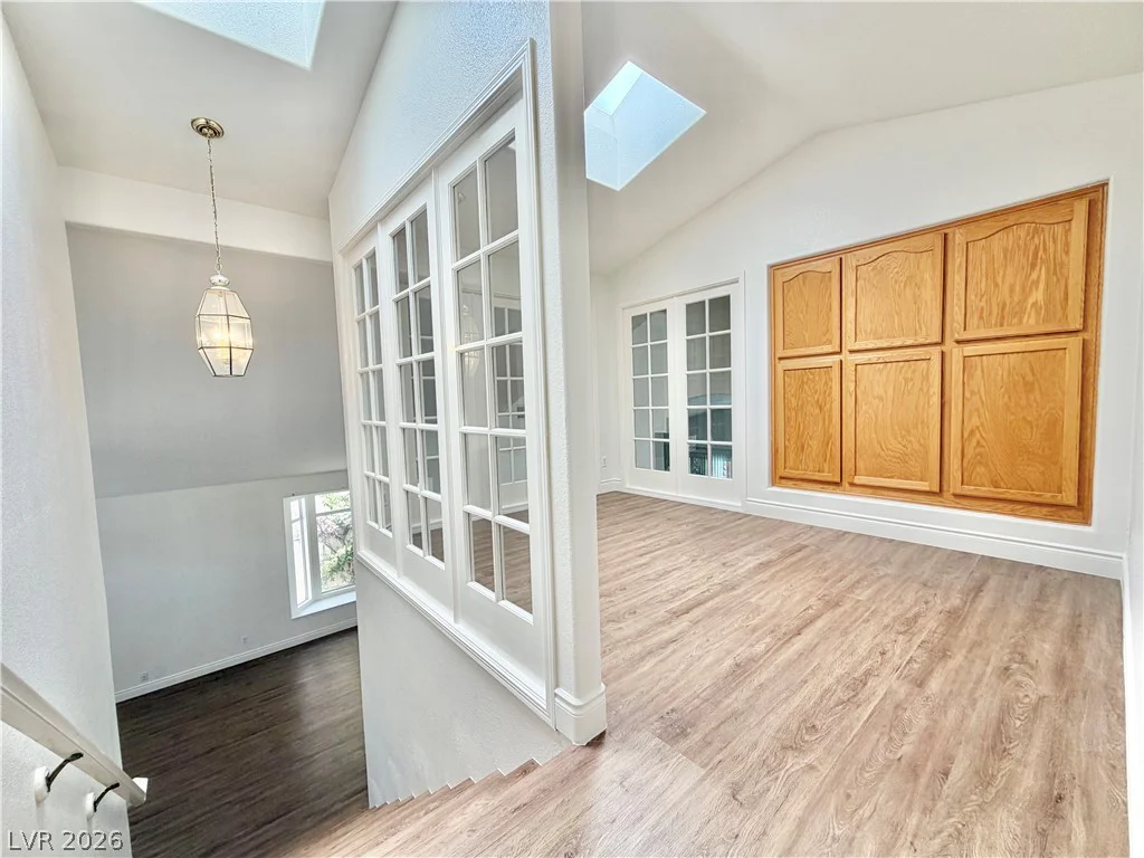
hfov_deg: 102.1
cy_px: 429
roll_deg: +1.6
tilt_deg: -4.1
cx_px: 572
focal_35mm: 14
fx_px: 463
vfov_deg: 85.7
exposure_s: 1/122
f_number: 2.2
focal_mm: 2.22
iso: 50
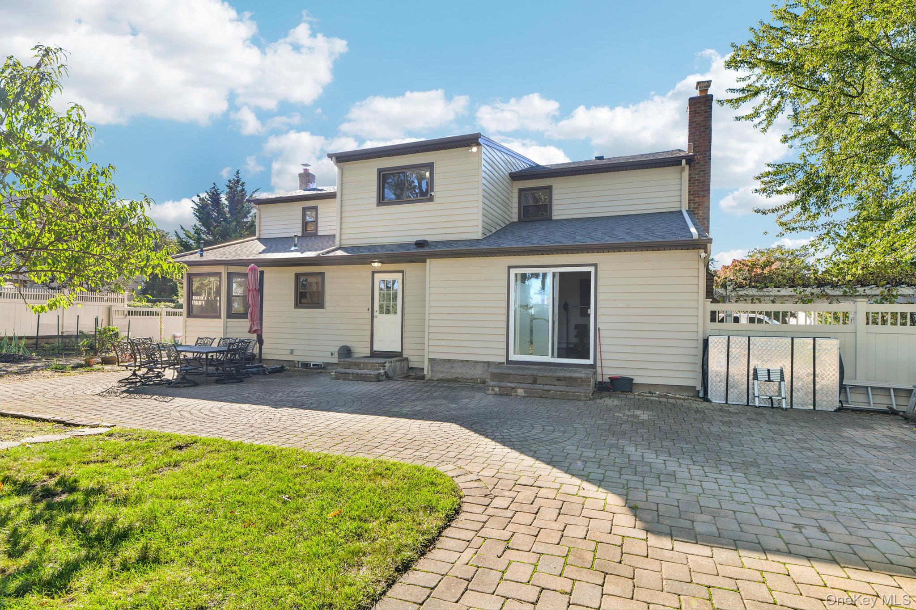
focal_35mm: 19
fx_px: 483
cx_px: 458
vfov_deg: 64.5
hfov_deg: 86.9
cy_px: 305
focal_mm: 19
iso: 160
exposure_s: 1/125
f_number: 9
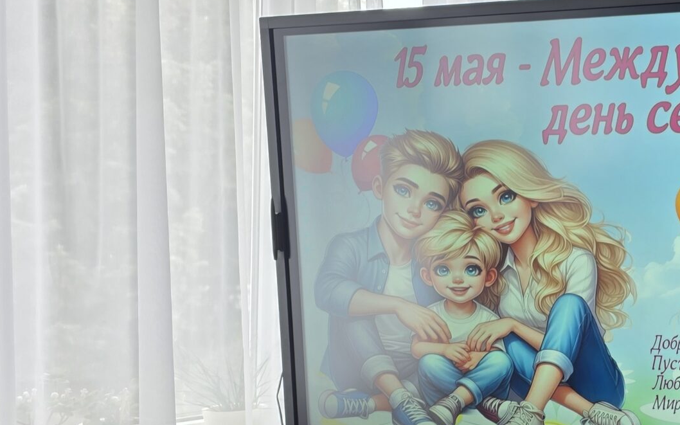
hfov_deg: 31.0
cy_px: 268
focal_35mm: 59
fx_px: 1093
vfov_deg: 21.9
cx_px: 737
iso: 12
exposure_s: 1/60
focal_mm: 6.3
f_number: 1.7
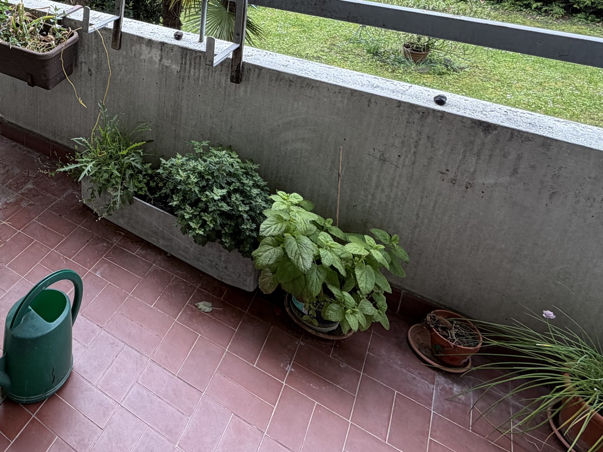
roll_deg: +0.7
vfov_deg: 40.7
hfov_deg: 51.4
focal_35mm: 31
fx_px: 540
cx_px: 58
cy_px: 18
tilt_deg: -20.5
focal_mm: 2.22
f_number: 2.2
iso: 40
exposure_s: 1/148
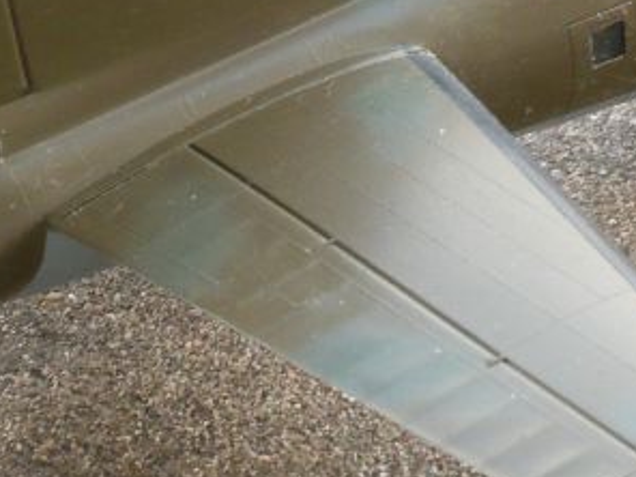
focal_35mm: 238
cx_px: 254
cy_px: 43
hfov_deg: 8.3
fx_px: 4373
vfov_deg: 6.2
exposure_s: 1/25
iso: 200
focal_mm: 15.2
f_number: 5.4
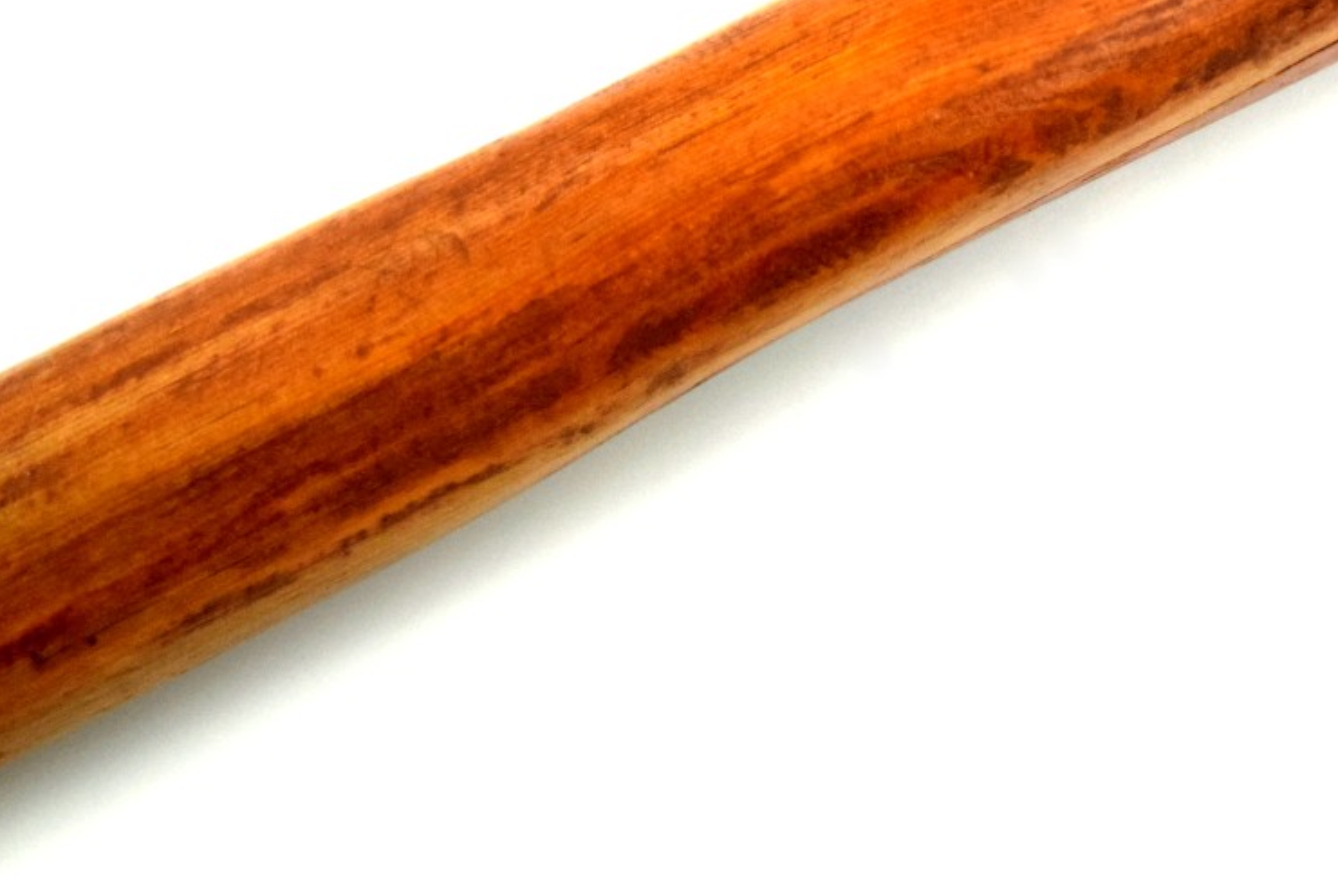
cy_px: 132
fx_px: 4279
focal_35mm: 115
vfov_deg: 11.9
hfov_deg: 17.5
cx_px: 1190
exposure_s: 1/3200
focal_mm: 38
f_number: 4.8
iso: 1600
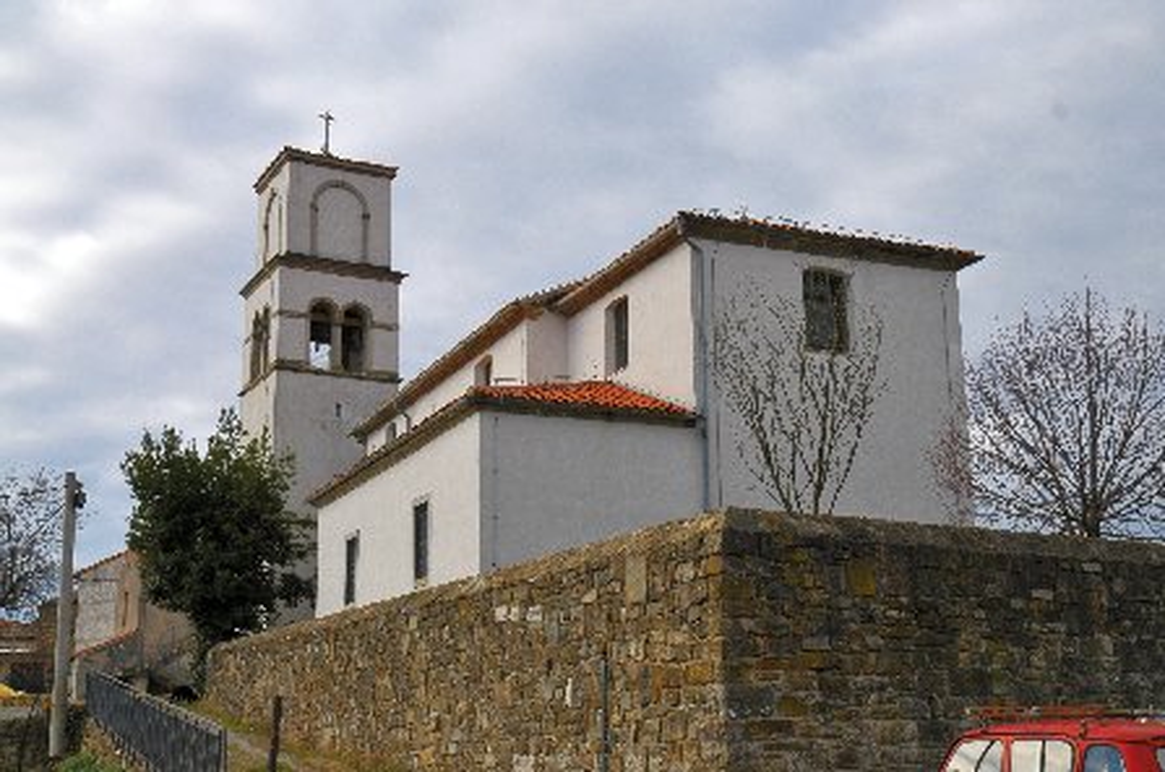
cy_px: 386
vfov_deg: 29.7
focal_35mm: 45
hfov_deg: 43.7
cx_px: 582
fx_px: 1453
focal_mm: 30
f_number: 7.1
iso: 400
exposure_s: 1/1250
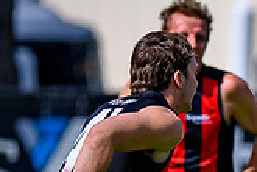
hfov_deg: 0.6
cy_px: 308
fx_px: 23057
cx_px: 529
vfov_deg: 0.4
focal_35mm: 3230
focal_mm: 500
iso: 100
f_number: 4
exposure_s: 1/2000
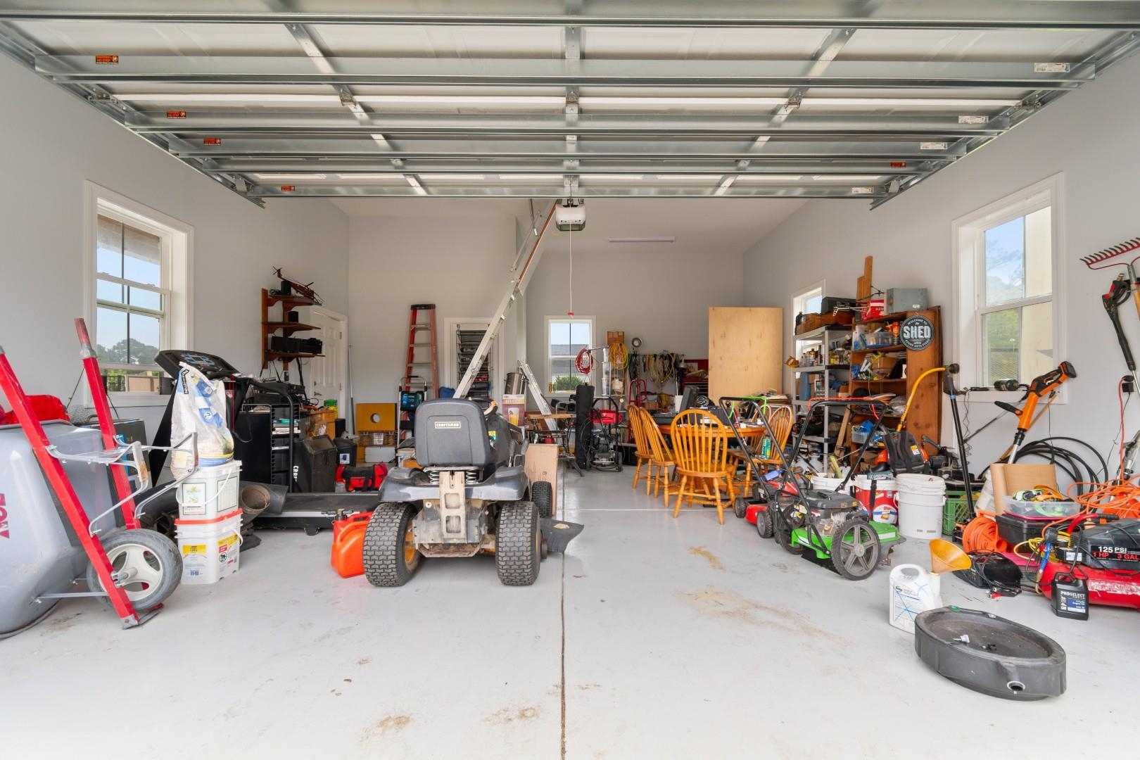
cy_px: 380
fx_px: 475
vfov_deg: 77.3
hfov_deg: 100.4
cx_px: 570
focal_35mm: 15
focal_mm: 10
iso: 100
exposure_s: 1/13
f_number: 4.5
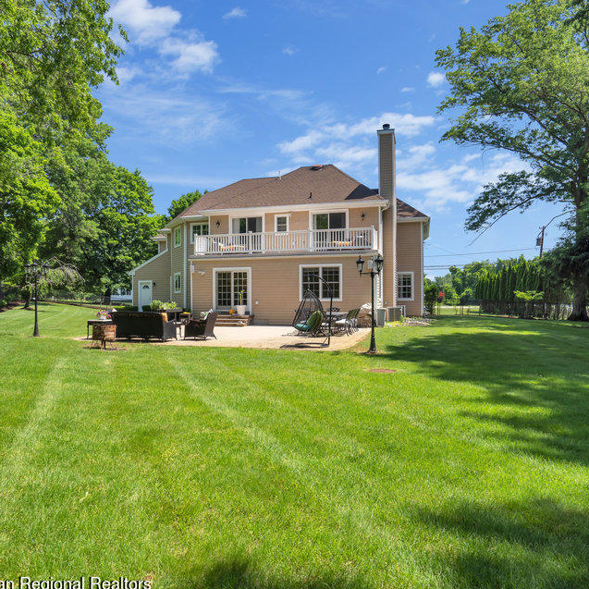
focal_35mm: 24
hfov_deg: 65.0
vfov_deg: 65.0
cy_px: 302
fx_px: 462
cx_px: 286
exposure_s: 1/40
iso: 100
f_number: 9
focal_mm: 18
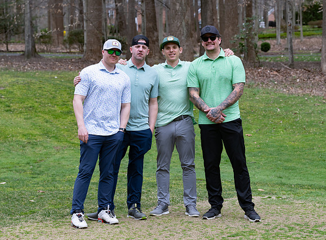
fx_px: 971
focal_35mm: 104
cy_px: 113
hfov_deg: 19.0
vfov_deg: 14.1
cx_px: 190
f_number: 5
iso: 320
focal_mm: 86
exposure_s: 1/500
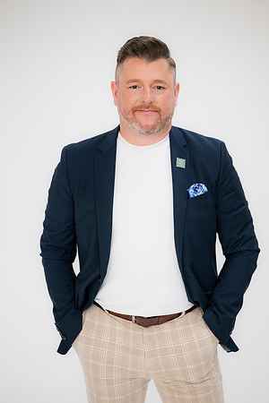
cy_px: 202
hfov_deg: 16.1
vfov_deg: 23.9
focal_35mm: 85
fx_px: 953
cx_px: 134
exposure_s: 1/125
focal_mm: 85
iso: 200
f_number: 2.2
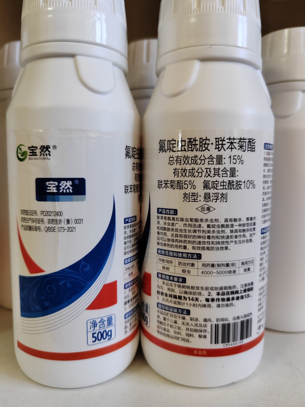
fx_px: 317
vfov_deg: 65.3
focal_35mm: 27
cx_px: 152
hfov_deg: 51.3
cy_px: 204
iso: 1000
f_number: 1.8
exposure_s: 1/100
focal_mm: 6.14
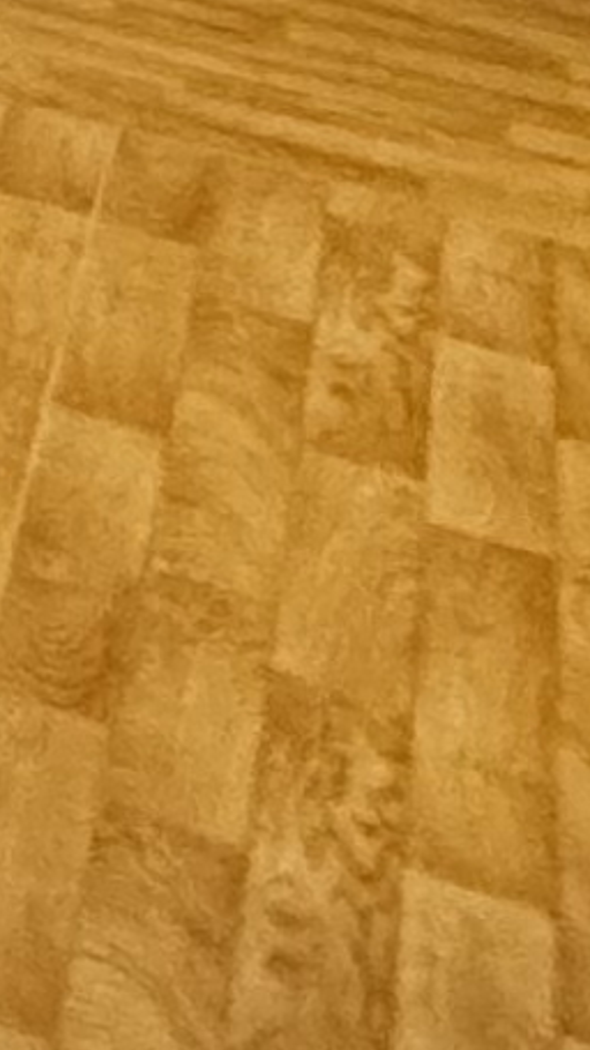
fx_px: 3760
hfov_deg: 5.0
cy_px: -1494
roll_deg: -1.2
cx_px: -3086
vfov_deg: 12.4
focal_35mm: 135
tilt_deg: -1.5
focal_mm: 2.22
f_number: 2.2
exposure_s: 1/60
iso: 500
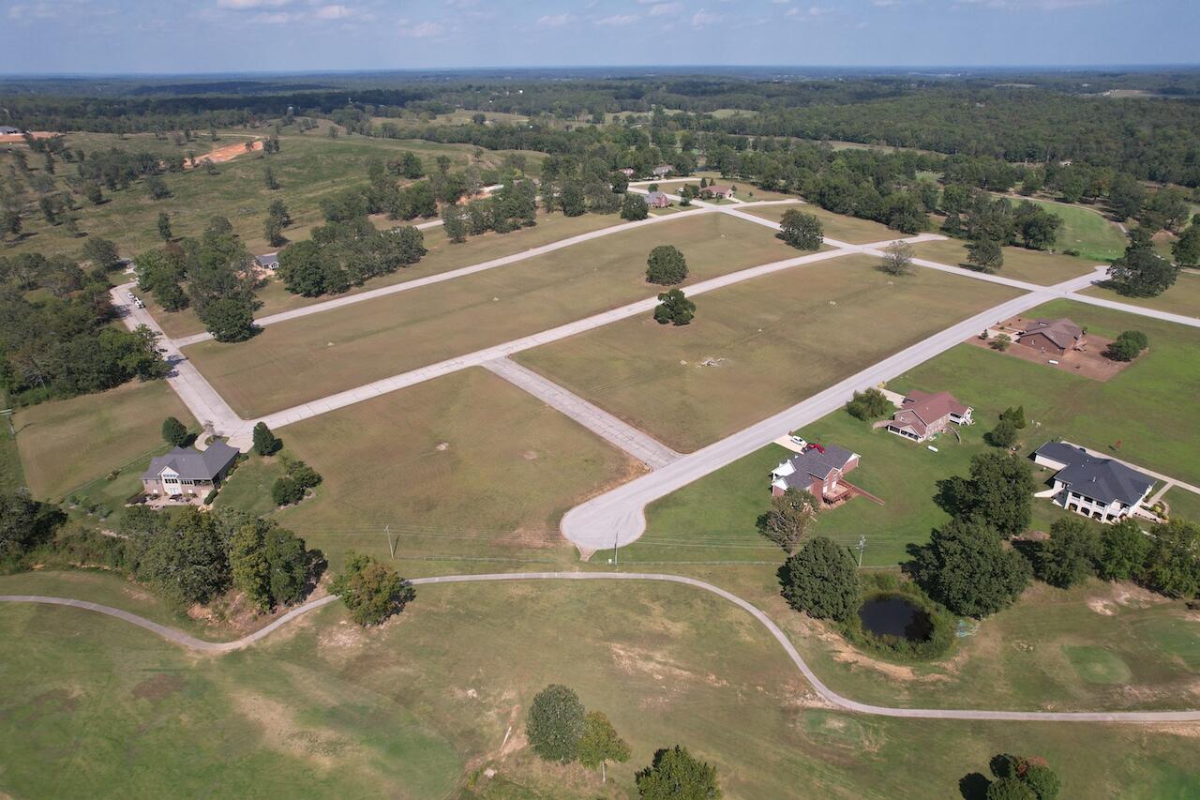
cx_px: 600
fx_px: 733
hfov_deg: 78.6
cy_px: 400
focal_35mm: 22
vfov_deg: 57.2
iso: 100
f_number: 2.8
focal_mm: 8.38
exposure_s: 1/250
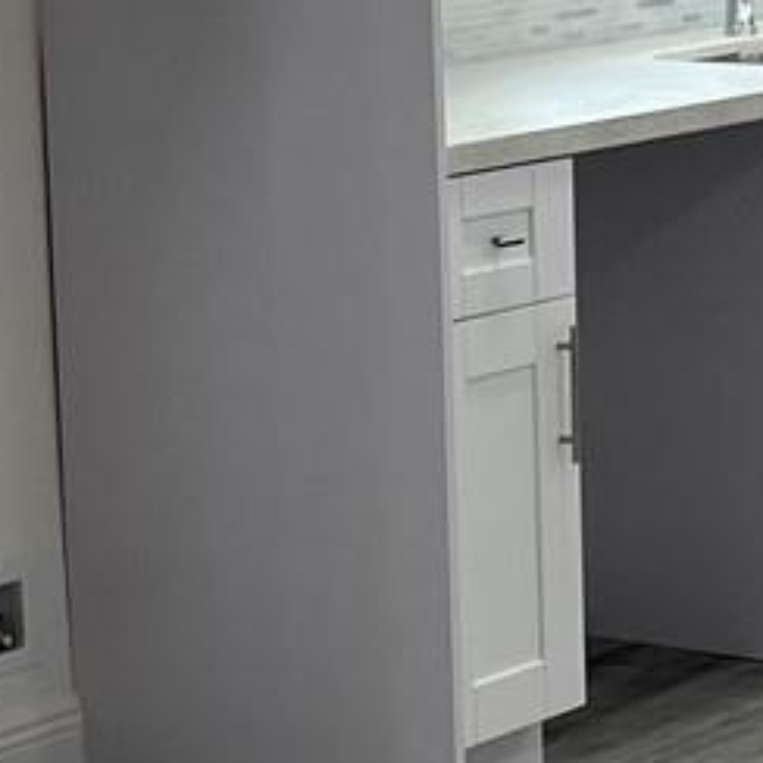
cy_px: 72
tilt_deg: -5.9
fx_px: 3766
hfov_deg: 11.0
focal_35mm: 151
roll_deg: +1.3
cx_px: 1254
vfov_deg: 11.5
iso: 64
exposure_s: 1/150
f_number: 1.6
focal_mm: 5.1
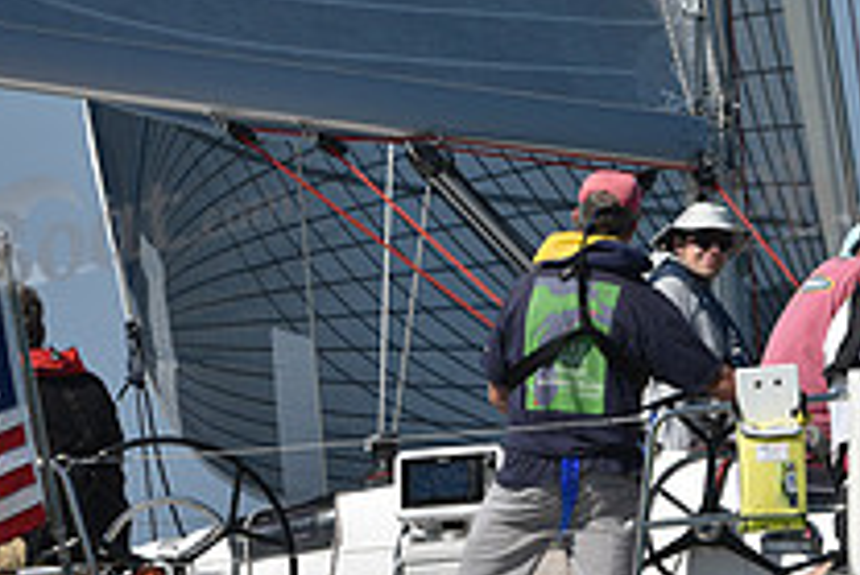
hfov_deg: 4.6
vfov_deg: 3.1
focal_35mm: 447
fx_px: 10685
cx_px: 509
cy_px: 420
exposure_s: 1/1600
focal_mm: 160
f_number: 9
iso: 250
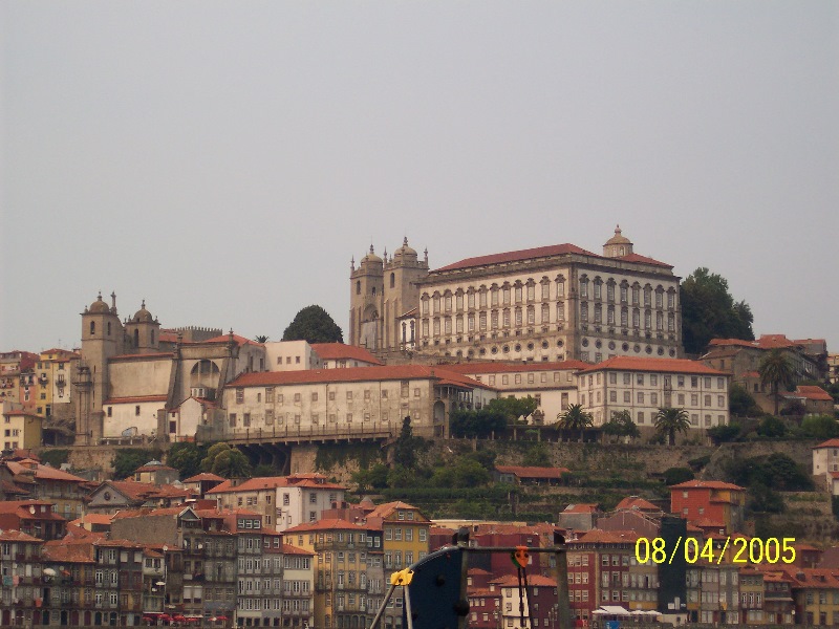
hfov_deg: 17.3
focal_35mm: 114
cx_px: 420
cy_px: 314
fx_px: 2763
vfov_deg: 13.0
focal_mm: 24
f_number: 4.8
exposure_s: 1/500
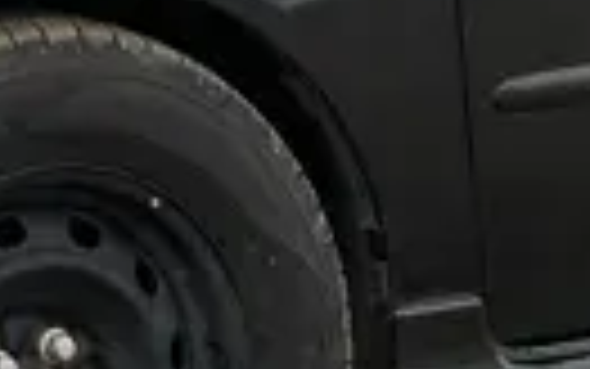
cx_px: 549
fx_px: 6016
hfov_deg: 5.6
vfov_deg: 3.5
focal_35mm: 374
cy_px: 36
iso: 64
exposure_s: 1/435
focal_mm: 6.86
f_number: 1.78
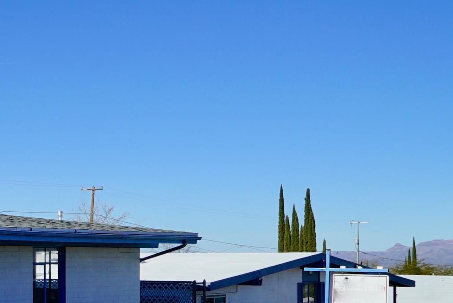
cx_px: -139
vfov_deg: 19.1
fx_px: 881
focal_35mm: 70
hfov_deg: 24.9
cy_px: 272
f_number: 14
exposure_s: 1/125
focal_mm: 24
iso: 100
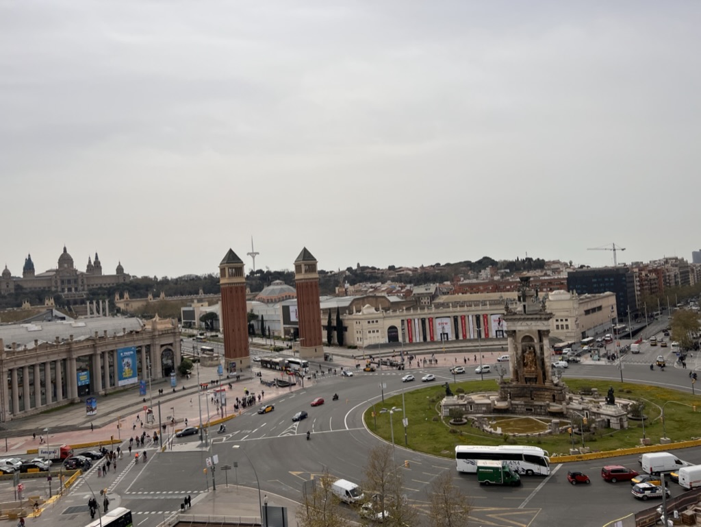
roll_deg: +3.9
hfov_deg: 67.3
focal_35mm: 26
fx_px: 527
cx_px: 350
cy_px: 264
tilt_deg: +1.2
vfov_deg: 53.1
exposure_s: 1/12658
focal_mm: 5.7
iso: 50
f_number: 1.5
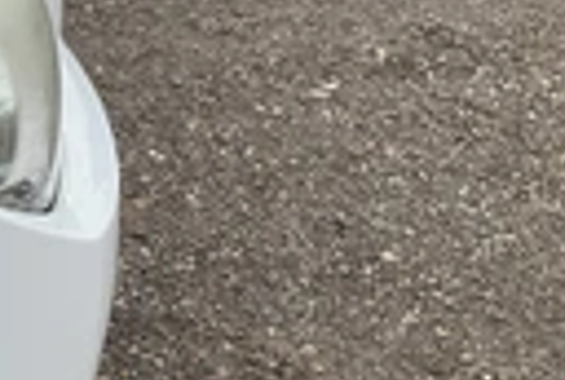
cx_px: -234
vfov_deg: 14.6
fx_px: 1479
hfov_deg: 19.4
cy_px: 203
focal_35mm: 94
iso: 25
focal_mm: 3
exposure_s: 1/1311
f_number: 1.8
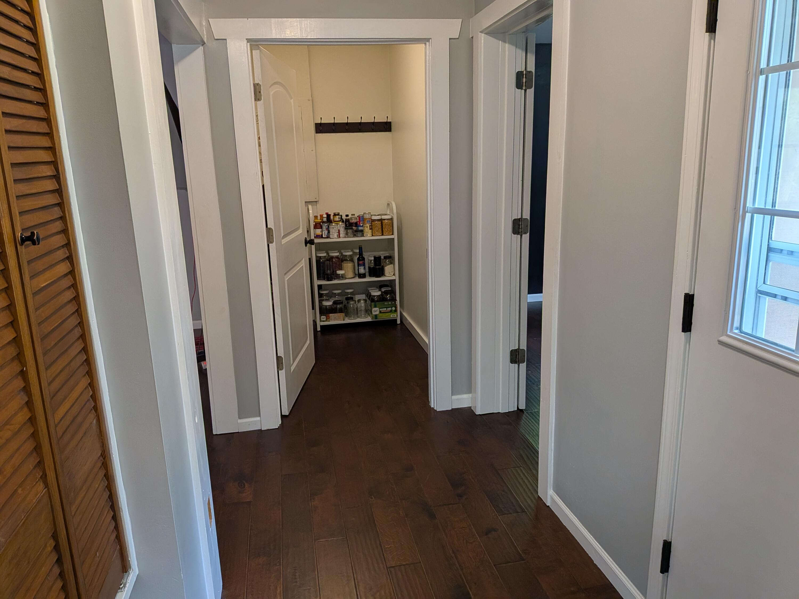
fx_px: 554
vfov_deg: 56.8
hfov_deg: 71.6
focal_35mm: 24
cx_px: 400
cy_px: 300
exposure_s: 1/60
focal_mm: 4.53
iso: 129
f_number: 1.7
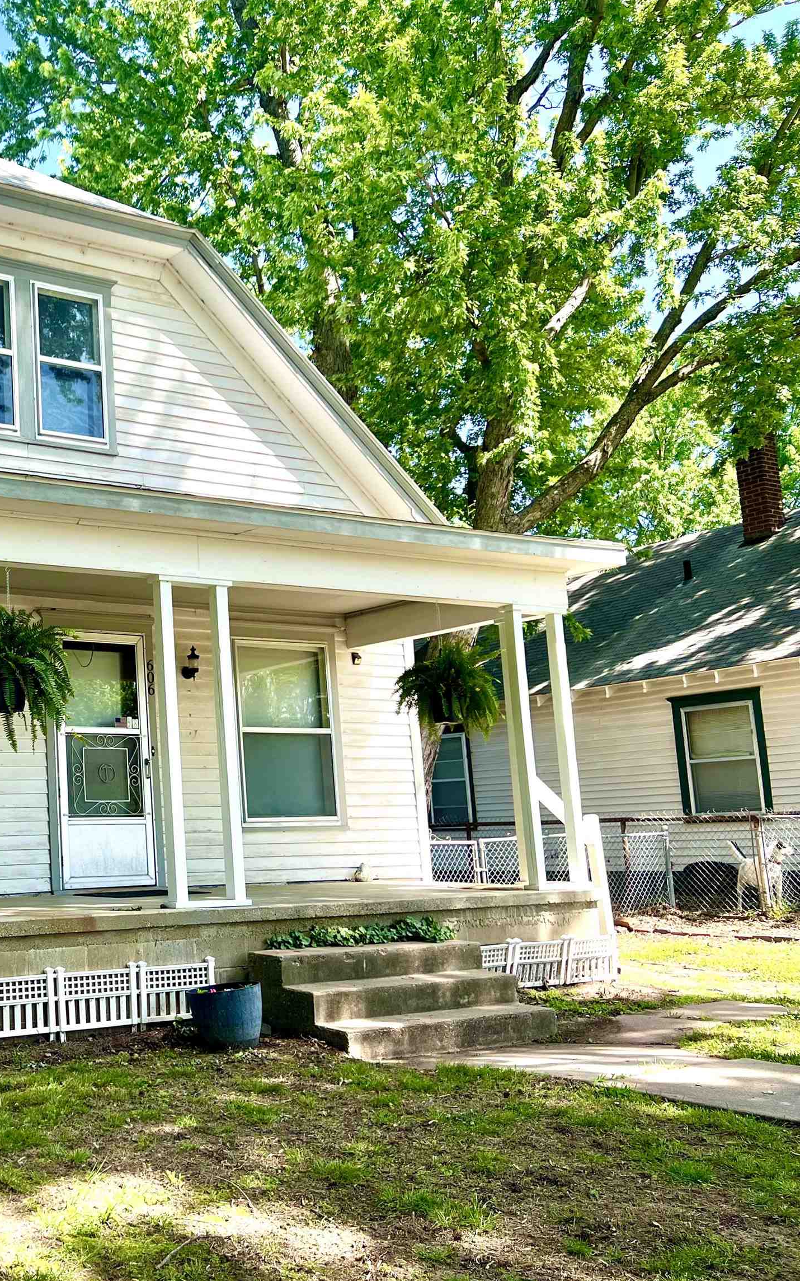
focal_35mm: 37
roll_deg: +1.3
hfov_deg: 31.8
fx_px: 1291
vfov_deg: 52.7
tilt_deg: +7.9
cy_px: 643
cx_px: 3
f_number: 1.5
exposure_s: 1/1112
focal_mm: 5.7
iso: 50
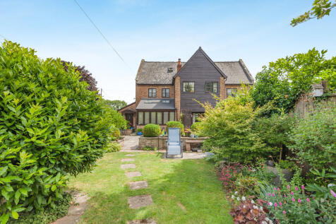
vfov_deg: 73.7
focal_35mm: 16
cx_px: 168
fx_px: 149
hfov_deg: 96.8
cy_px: 112
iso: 100
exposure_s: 1/80
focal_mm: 16
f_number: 11
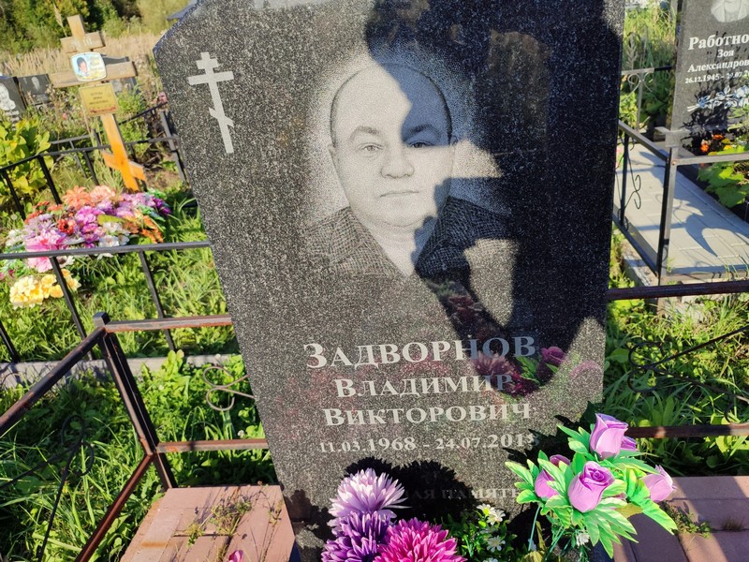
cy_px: 281
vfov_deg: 54.9
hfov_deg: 69.4
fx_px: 541
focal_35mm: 25
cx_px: 374
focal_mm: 6.04
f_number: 1.9
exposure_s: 1/545
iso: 50
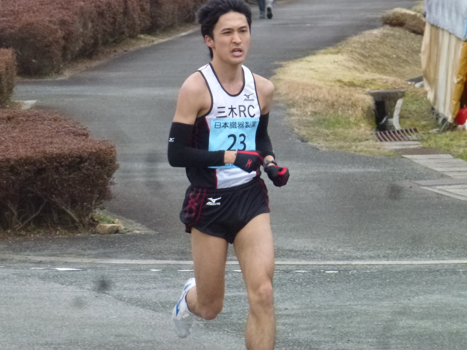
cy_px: 134
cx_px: 200
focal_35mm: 376
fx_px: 5072
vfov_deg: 4.0
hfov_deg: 5.3
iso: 500
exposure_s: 1/500
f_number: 5.7
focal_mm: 54.5
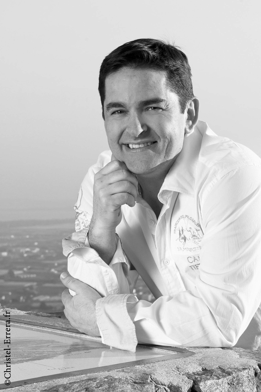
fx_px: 1014
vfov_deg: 21.9
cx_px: 130
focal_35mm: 93
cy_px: 196
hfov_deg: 14.7
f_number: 11
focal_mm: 62
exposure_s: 1/250
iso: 200
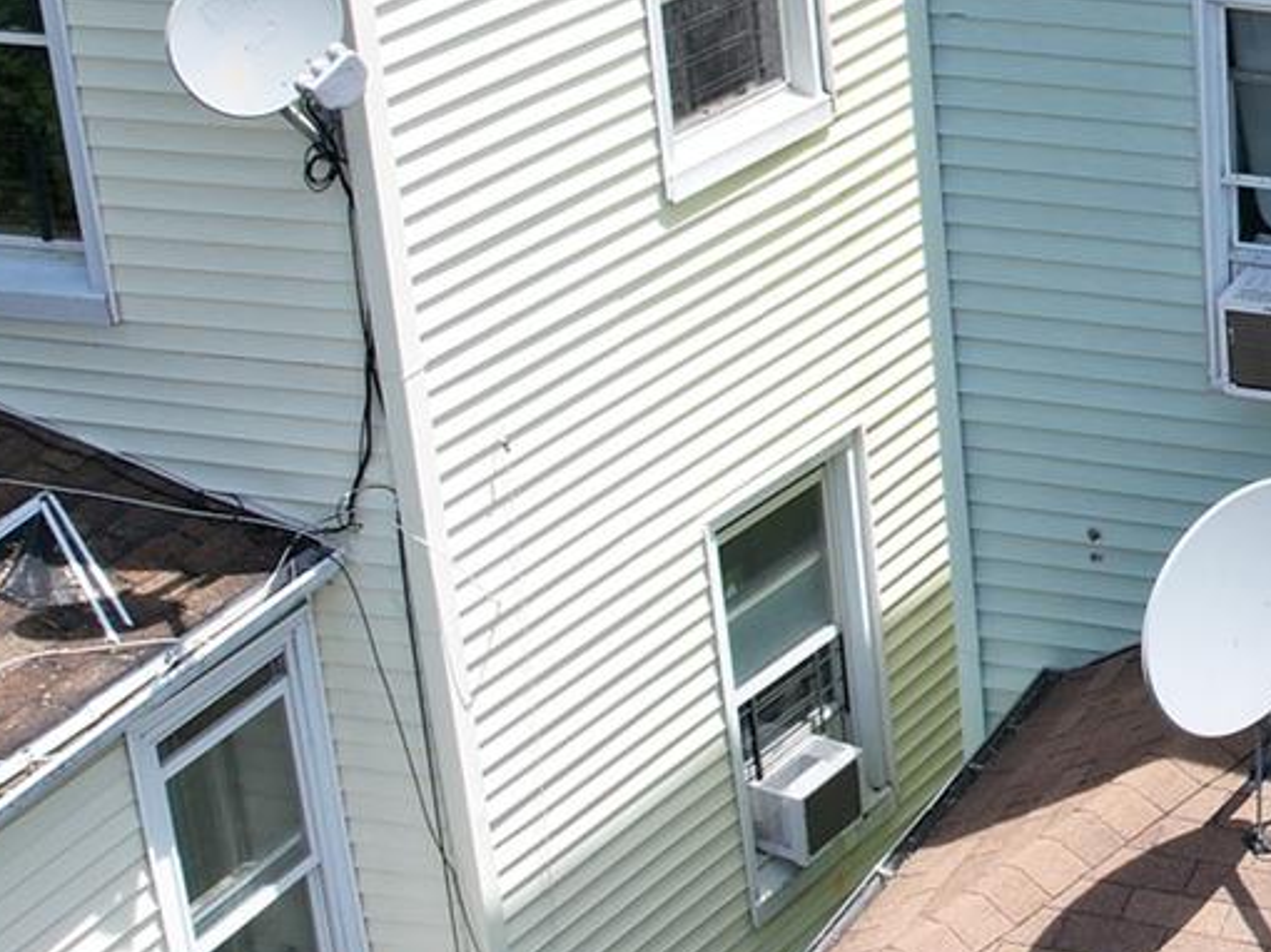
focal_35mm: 85
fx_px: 3119
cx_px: 1600
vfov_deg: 17.2
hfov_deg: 21.1
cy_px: 136
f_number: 2.8
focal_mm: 8.38
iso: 110
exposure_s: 1/1250
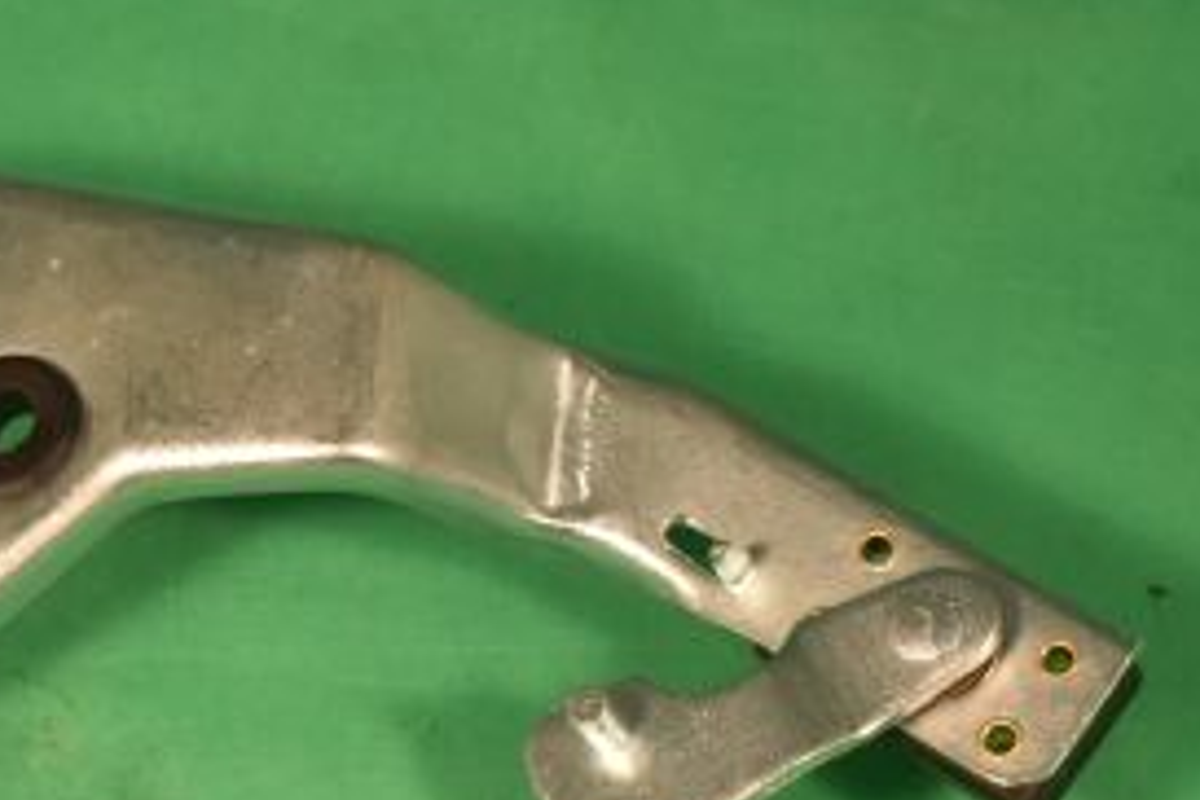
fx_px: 4936
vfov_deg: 9.2
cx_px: -66
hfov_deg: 13.6
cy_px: 611
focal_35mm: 148
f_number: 14
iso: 400
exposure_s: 1/80
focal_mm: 45
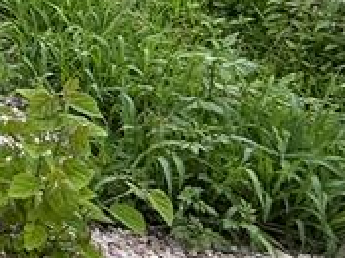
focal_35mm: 82
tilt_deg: -11.5
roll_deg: +0.5
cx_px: -412
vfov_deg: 16.8
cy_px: -95
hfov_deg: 16.1
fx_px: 817
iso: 64
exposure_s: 1/205
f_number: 2.2
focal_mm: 2.22
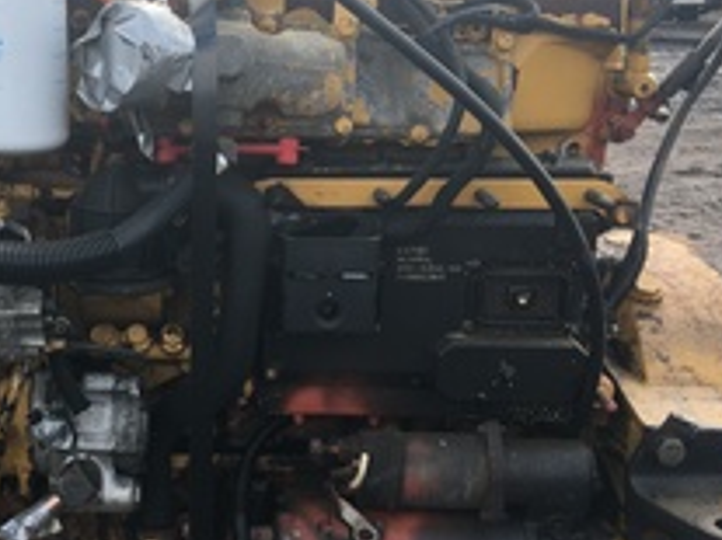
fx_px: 1167
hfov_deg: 33.3
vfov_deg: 26.1
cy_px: 307
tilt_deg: -16.4
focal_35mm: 56
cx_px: 133
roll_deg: +1.2
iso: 25
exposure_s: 1/303
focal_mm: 4.15
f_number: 2.2
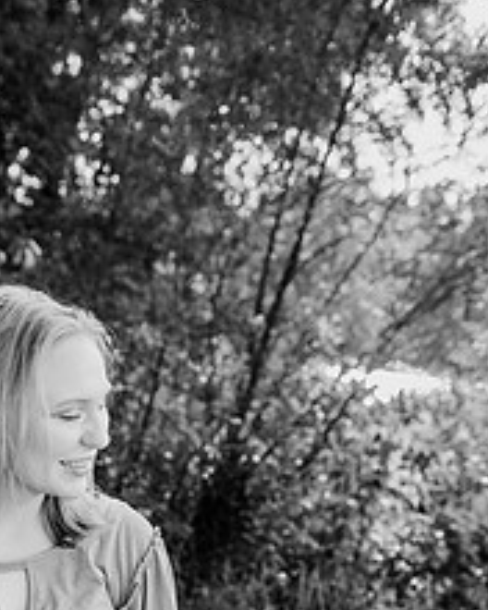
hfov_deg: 31.8
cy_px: 591
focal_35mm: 46
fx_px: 830
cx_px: 92
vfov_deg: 36.8
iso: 250
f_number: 2.8
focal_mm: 24
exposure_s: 1/800
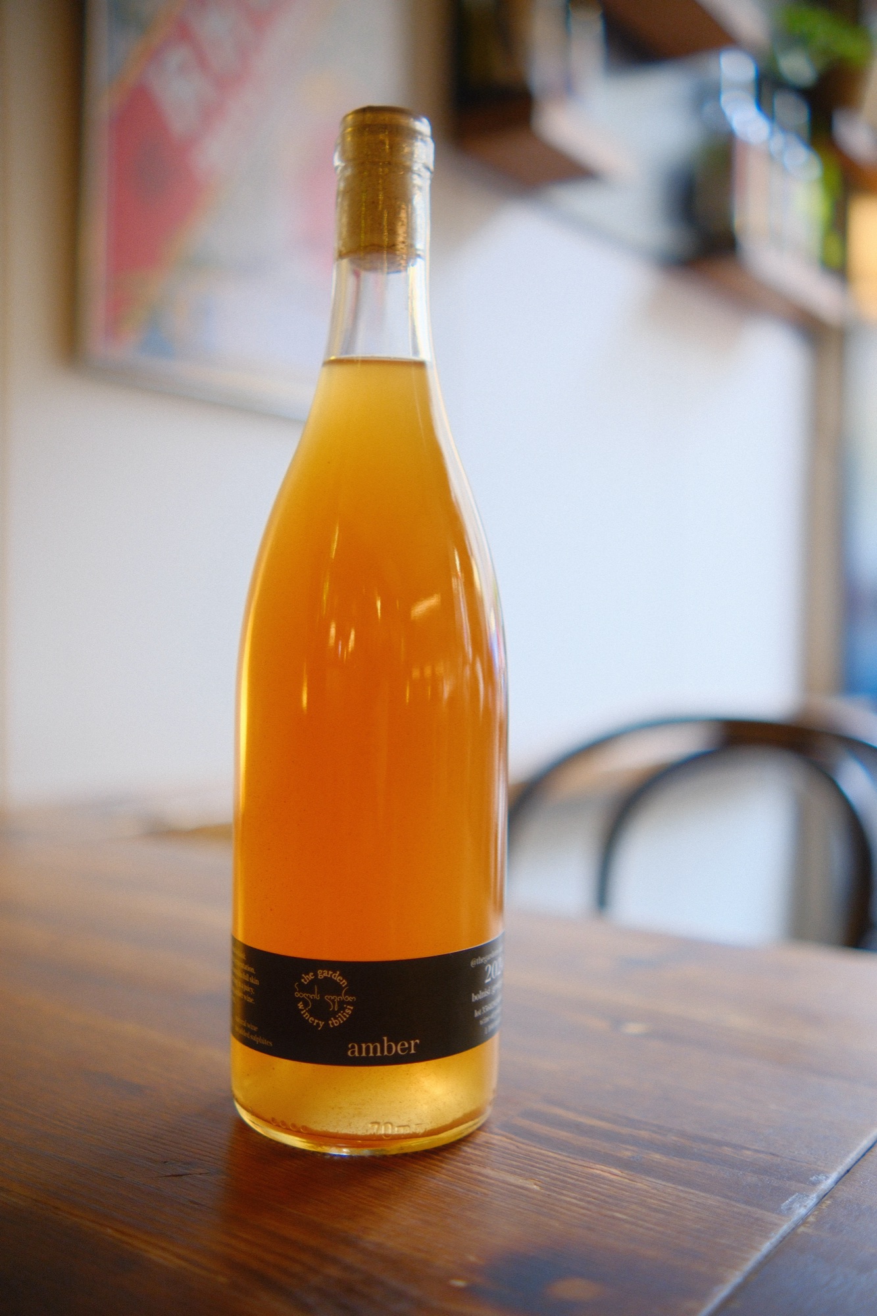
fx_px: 1279
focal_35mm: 35
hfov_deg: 37.8
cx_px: 438
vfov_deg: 54.4
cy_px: 658
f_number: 1.4
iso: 640
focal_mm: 23
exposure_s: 1/34
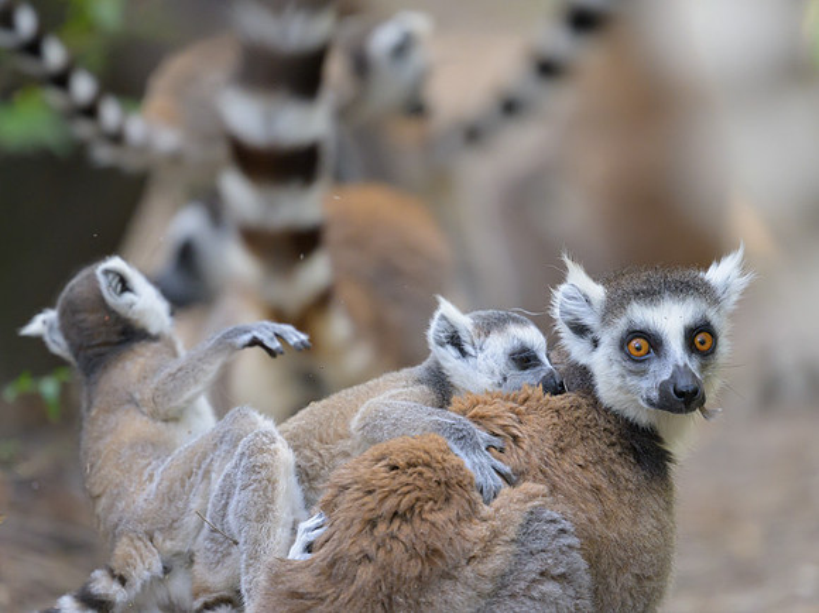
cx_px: 415
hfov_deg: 2.5
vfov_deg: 1.8
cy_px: 317
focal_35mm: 808
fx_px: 19091
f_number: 4
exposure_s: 1/1250
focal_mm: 560
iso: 2000
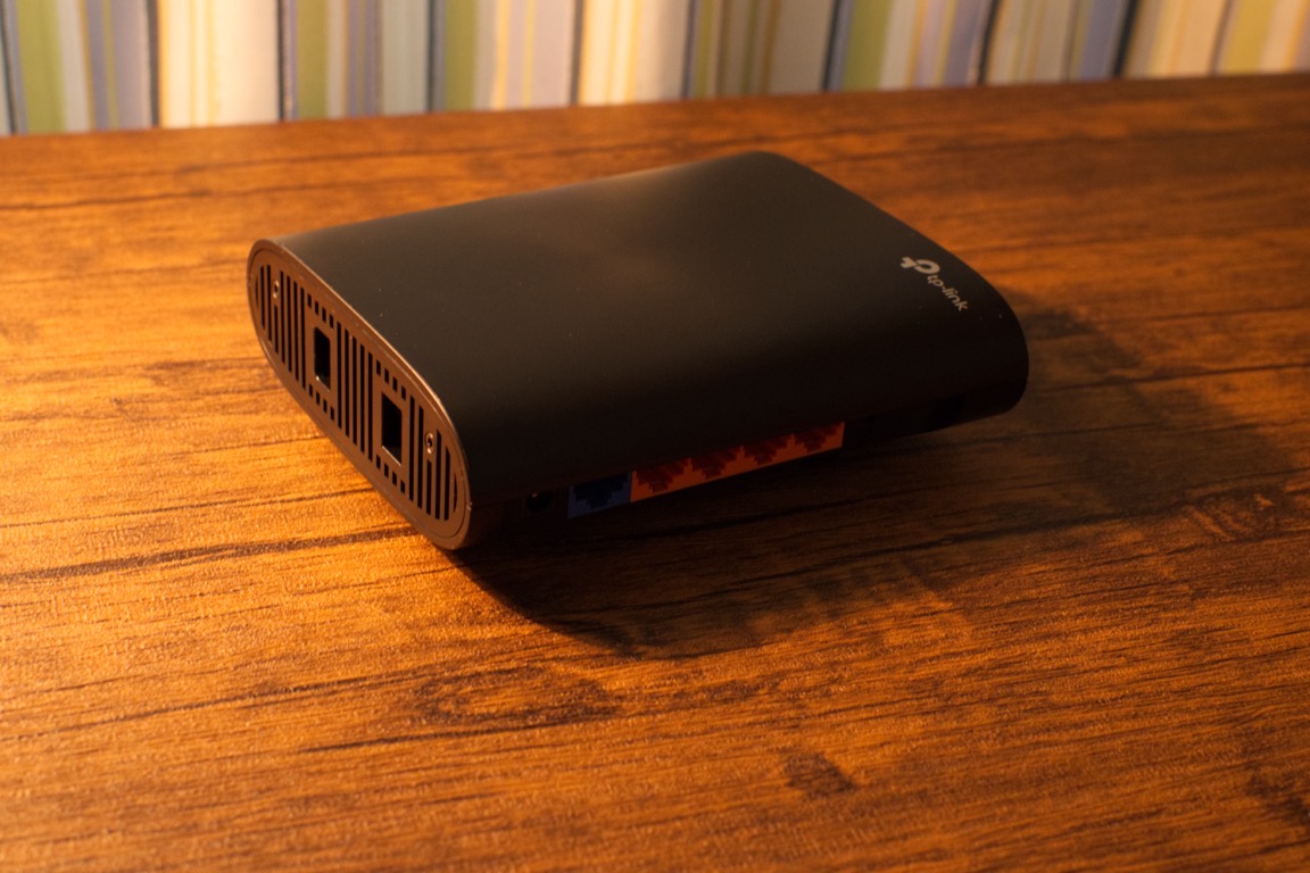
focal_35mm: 52
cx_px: 655
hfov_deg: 37.9
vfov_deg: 25.8
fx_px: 1910
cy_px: 436
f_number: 6.3
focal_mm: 35
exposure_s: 1/80
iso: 1600
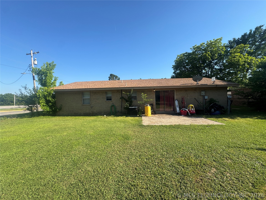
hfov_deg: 102.1
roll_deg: +1.1
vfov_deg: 85.7
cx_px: 133
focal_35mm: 14
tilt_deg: -1.9
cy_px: 100
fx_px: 108
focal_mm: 2.22
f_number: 2.2
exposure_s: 1/1110
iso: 40
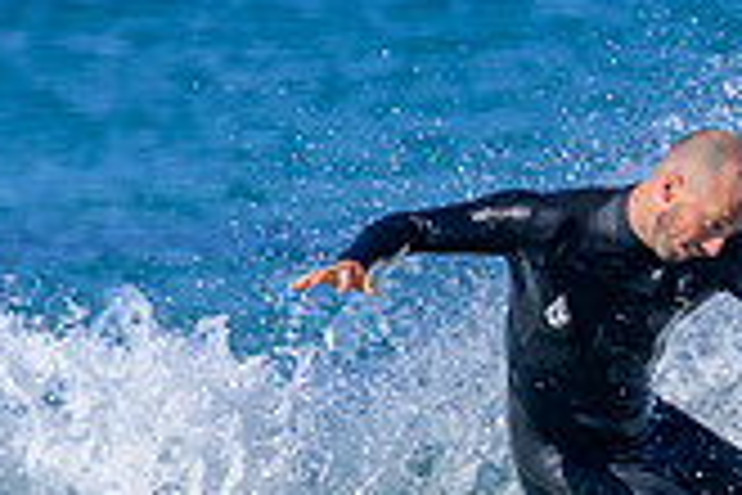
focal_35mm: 2706
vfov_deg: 0.5
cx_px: 933
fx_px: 55769
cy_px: 524
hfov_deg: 0.8
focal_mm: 560
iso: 640
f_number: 8
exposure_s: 1/2000
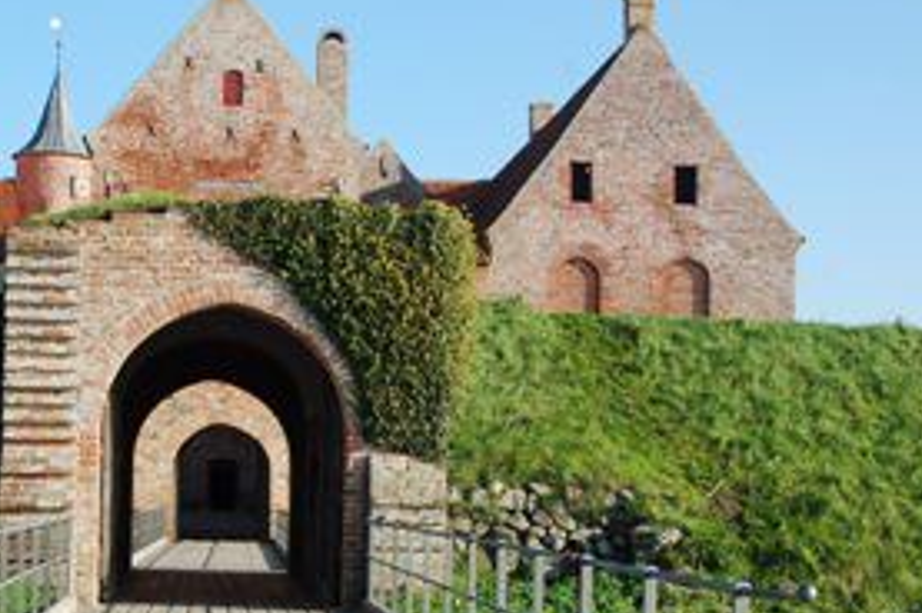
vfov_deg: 19.8
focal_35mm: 68
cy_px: 456
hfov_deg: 29.3
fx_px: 1739
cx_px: 263
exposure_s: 1/250
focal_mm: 28
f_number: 8
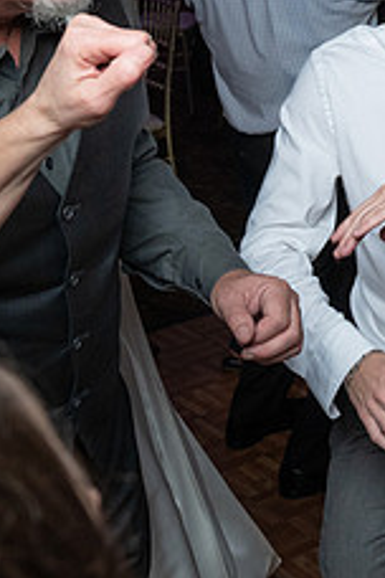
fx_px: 1331
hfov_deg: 15.3
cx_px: 560
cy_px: 154
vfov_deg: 24.2
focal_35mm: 83
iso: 2000
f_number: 5.6
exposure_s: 1/200
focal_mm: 29
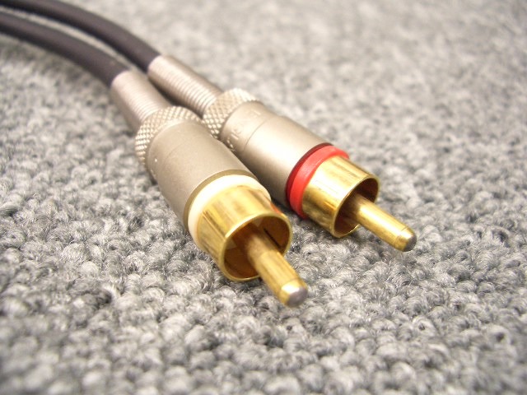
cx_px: 264
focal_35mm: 35
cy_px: 198
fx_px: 533
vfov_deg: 40.7
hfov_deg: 52.6
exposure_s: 1/8
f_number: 2.6
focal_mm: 5.8
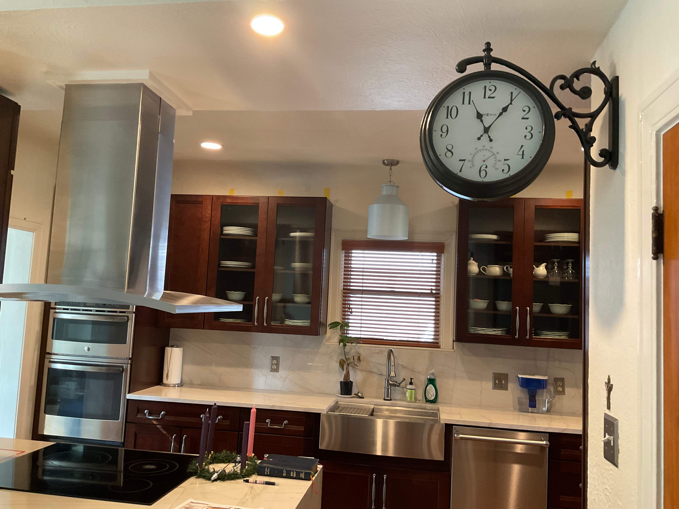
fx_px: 569
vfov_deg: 48.2
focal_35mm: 29
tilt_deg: +4.7
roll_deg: -2.8
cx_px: 340
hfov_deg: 61.7
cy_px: 254
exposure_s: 1/40
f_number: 1.8
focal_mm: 3
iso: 250
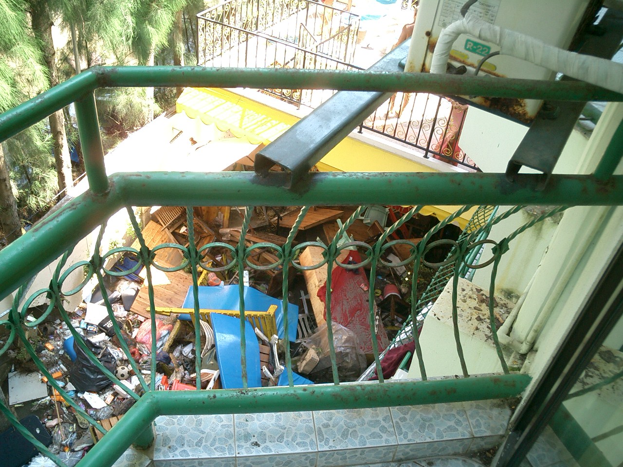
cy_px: 234
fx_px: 630
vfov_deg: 40.7
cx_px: 312
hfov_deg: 52.6
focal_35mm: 35
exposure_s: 1/50
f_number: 4.2
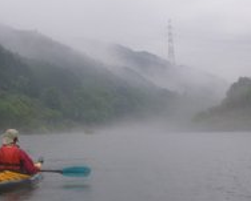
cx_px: -12
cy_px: 73
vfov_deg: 17.7
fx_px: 647
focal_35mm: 87
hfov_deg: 21.0
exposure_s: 1/60
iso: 125
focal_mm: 7.5
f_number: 4.2
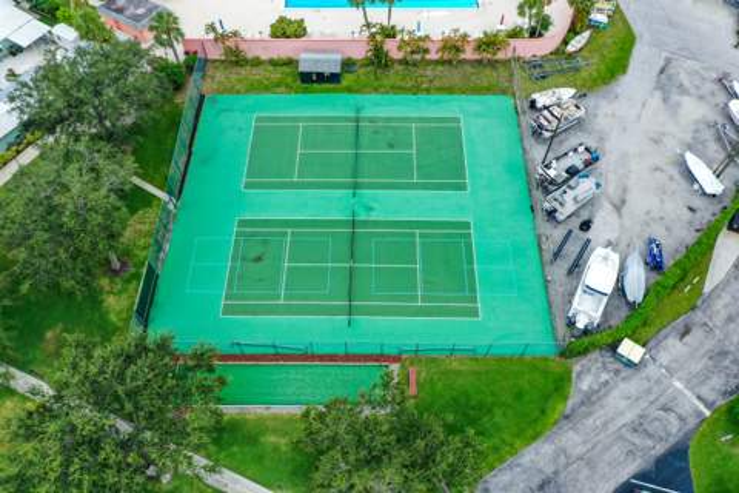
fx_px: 575
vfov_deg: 46.4
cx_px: 370
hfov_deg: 65.5
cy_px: 246
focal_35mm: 28
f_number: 5
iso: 100
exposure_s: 1/200
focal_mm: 10.26
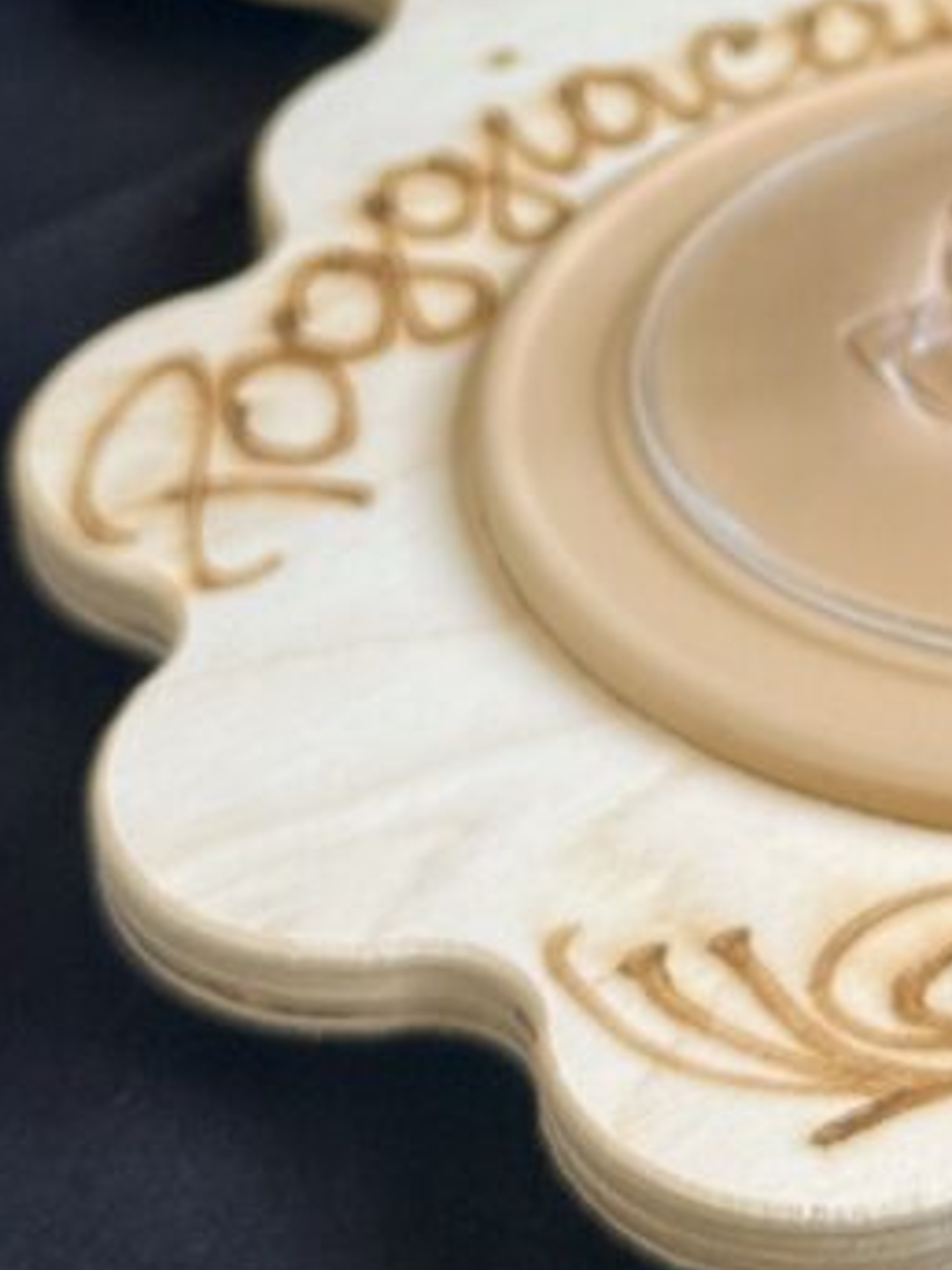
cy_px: -319
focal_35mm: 126
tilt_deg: -28.1
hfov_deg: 11.6
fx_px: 4620
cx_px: 1098
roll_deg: -0.6
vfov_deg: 15.0
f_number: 1.78
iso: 100
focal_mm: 6.76
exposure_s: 1/84
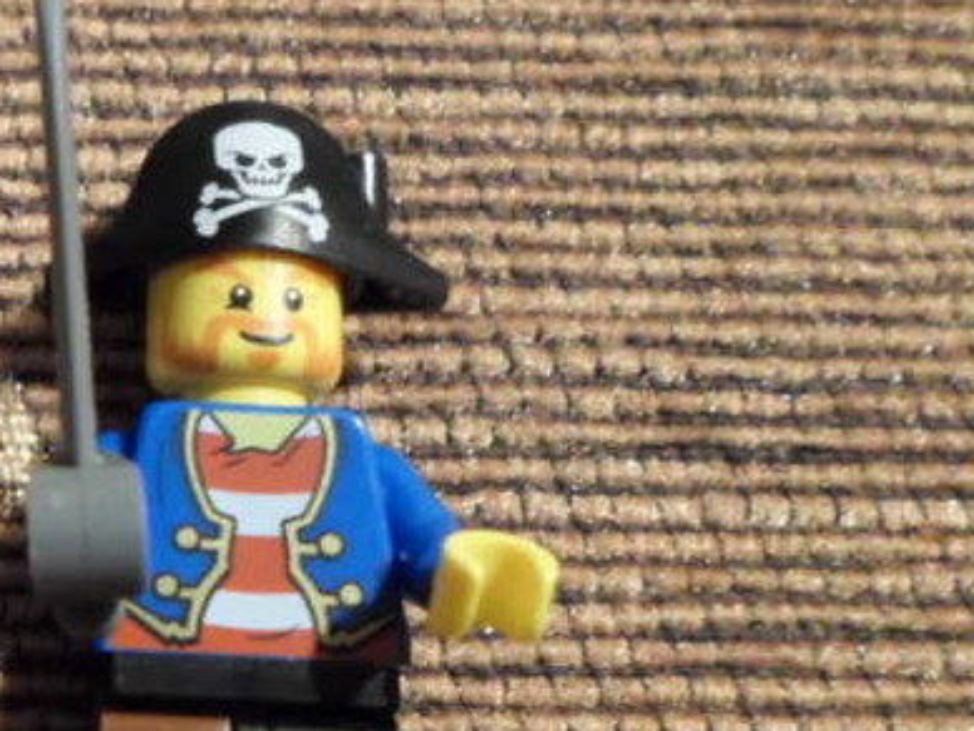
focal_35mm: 58
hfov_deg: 29.6
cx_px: -120
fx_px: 1632
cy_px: 441
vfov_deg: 25.2
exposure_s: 1/15
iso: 400
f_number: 2.5
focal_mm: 4.5
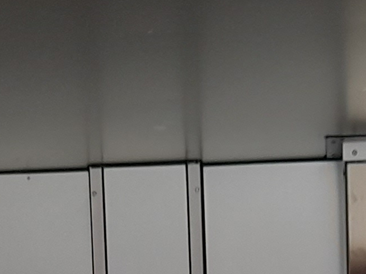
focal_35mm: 153
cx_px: 243
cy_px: 836
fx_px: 1617
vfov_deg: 8.2
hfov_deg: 12.9
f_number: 2
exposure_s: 1/50
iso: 32
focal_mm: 4.6
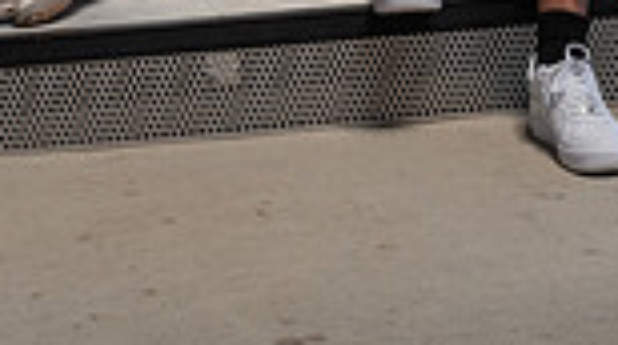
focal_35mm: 138
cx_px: 185
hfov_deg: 15.5
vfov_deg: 8.0
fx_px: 2257
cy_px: -497
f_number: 8
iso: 250
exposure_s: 1/250
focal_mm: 45
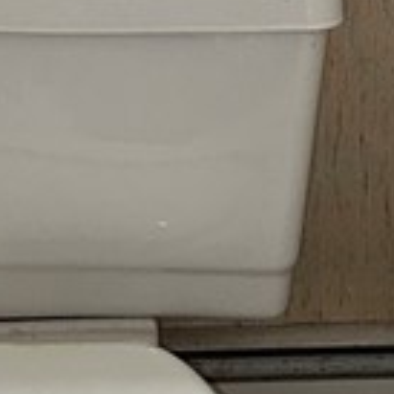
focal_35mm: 158
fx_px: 2035
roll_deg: -0.1
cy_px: 35
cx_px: 285
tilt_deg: -22.5
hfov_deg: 11.0
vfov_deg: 11.0
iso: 100
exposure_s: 1/121
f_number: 1.78
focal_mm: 6.86
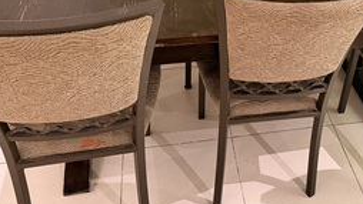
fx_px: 452
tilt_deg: -31.2
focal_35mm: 47
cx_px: 277
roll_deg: -7.7
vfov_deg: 24.0
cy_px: -12
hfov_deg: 42.2
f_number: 1.78
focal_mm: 6.76
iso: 800
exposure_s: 1/60
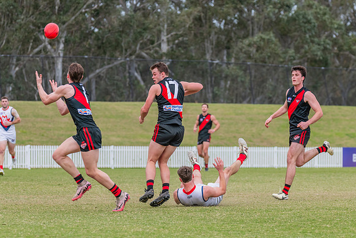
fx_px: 2374
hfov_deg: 8.6
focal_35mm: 240
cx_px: 186
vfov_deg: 5.7
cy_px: 121
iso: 800
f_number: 7.1
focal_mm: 220
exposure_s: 1/1250
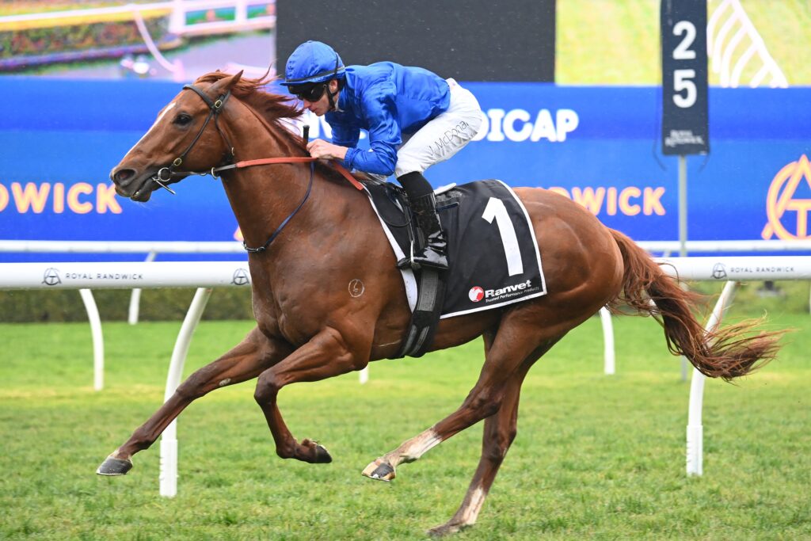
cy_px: 270
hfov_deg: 11.1
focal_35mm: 185
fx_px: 4168
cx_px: 406
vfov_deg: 7.4
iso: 6400
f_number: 5.3
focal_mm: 185
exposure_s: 1/1600
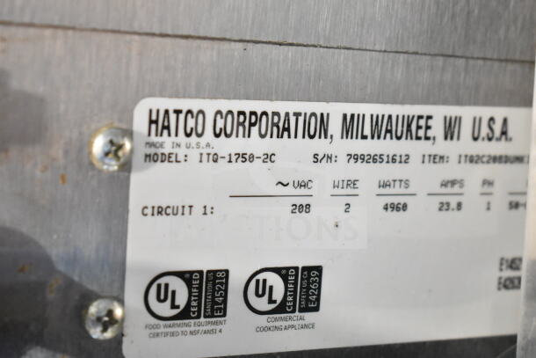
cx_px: 268
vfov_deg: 16.6
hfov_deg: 24.6
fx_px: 1229
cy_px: 179
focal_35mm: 82
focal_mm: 55
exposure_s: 1/100
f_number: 5.6
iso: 7200
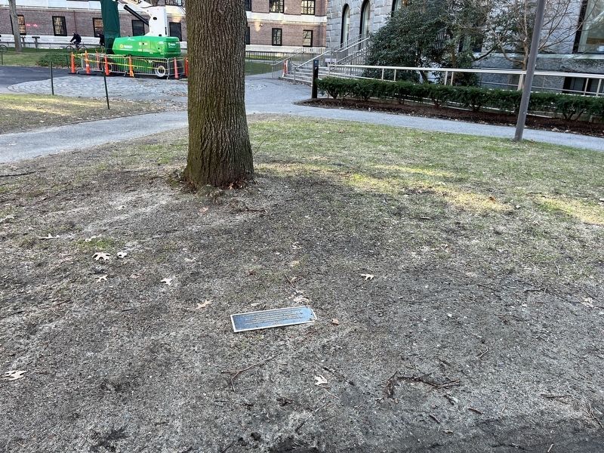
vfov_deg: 53.1
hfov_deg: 67.3
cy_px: 226
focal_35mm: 26
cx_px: 302
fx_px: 454
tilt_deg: -17.5
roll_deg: -0.6
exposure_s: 1/122
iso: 40
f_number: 1.6
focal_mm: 5.1
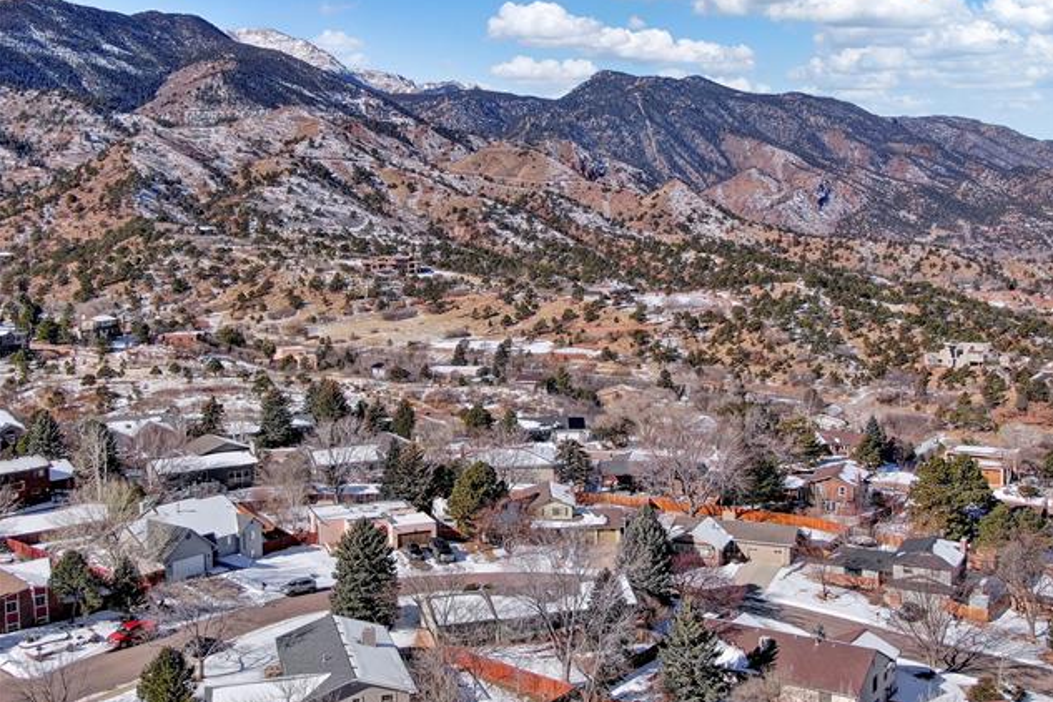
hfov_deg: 47.4
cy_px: 327
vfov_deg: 32.6
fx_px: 1199
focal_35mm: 41
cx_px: 531
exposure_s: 1/40
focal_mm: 6.6
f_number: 3.4
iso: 100
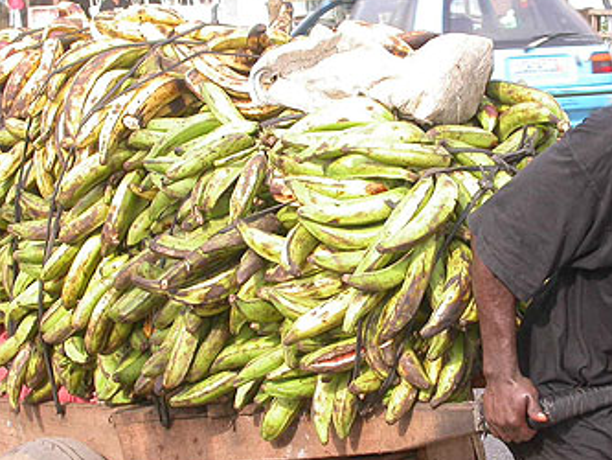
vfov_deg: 13.7
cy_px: 237
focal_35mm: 108
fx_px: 1910
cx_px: 412
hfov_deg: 18.1
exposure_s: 1/228
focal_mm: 16.6
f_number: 4
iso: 100
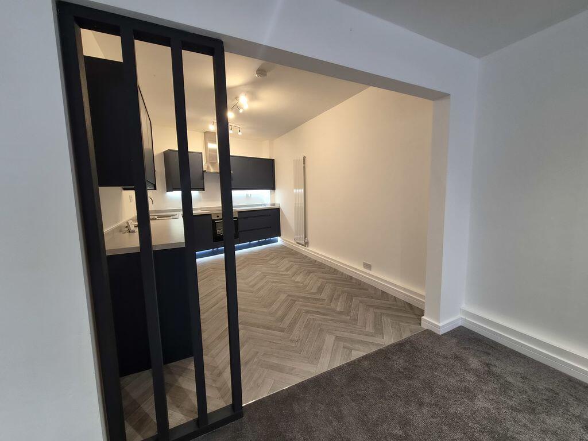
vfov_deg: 89.9
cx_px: 294
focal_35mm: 13
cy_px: 220
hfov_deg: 106.2
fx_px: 221
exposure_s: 1/50
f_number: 2.2
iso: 200
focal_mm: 2.2
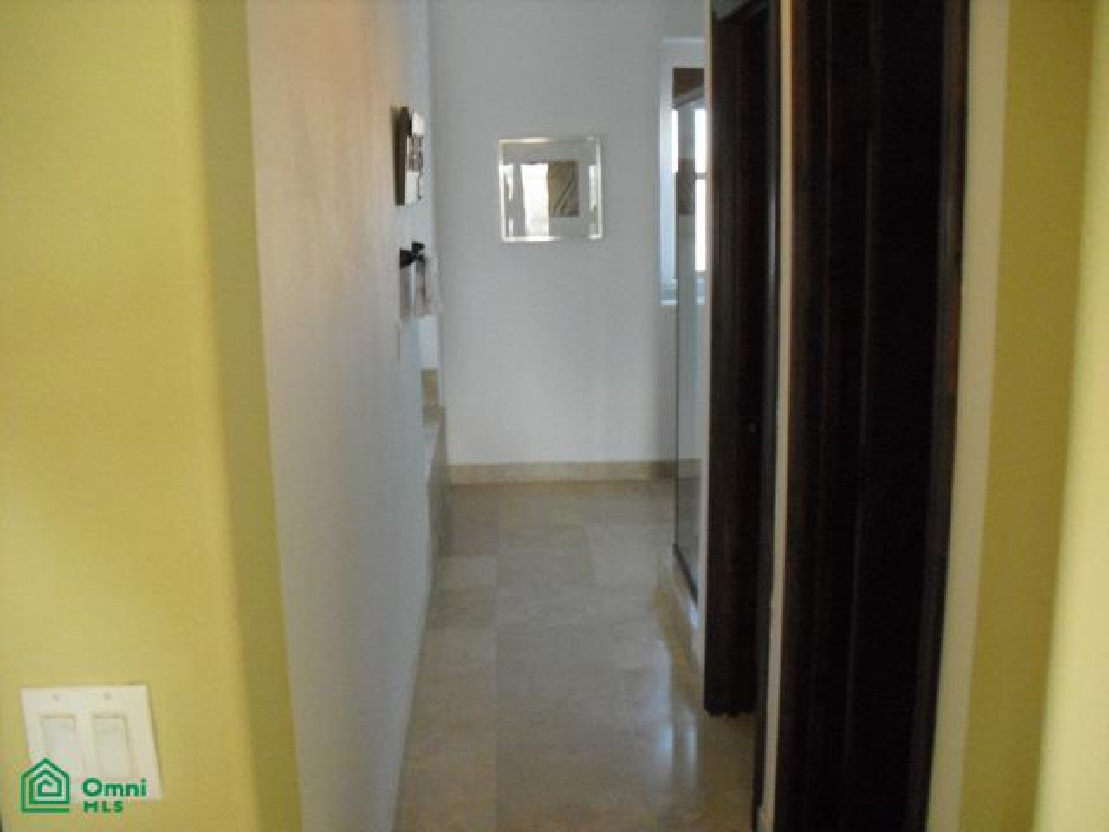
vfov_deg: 39.7
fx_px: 1153
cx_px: 554
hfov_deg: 51.4
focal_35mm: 36
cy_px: 416
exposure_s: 1/100
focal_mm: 6.3
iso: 800
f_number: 3.1
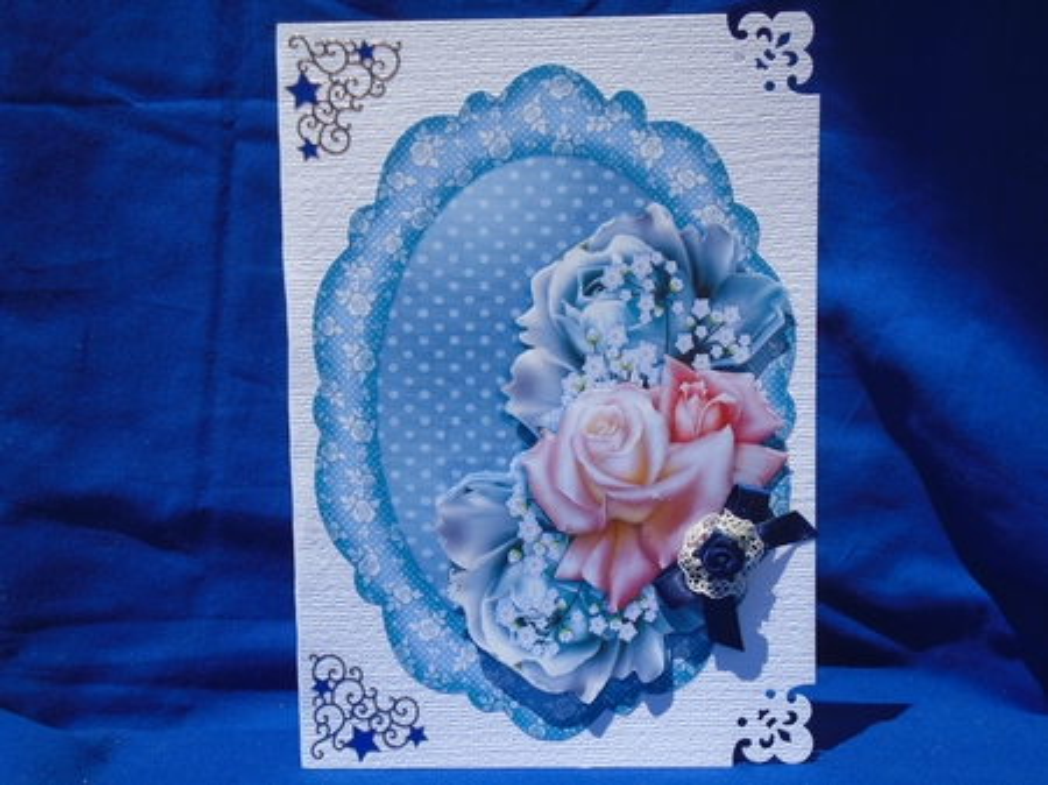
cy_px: 392
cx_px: 524
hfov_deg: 38.9
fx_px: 1483
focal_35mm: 49
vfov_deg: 29.6
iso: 100
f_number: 11.3
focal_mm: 8.7
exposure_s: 1/160
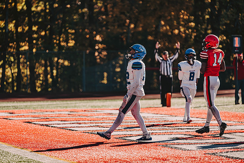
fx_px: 1399
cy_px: 81
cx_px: 120
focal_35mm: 206
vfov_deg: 6.7
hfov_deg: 10.0
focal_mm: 200
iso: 250
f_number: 3.2
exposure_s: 1/2000
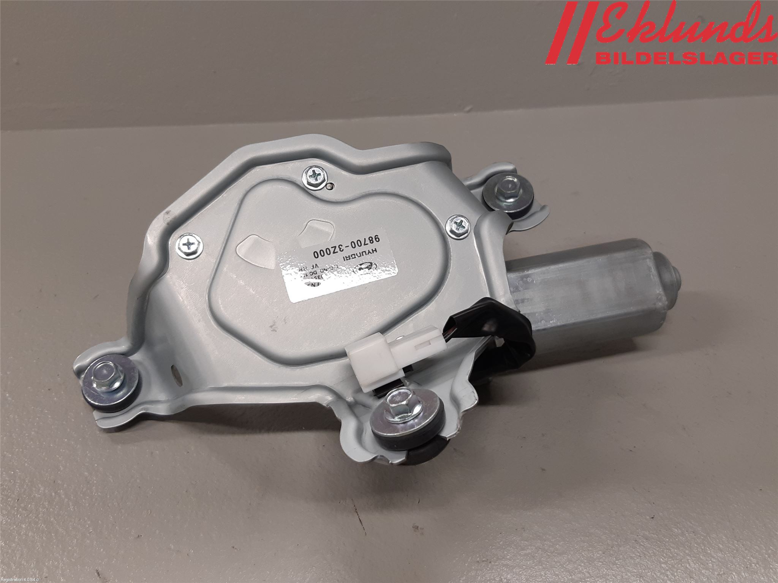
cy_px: 292
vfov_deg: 53.1
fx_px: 584
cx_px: 389
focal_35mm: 26
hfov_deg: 67.3
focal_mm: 3.93
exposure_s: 1/50
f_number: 1.7
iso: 64
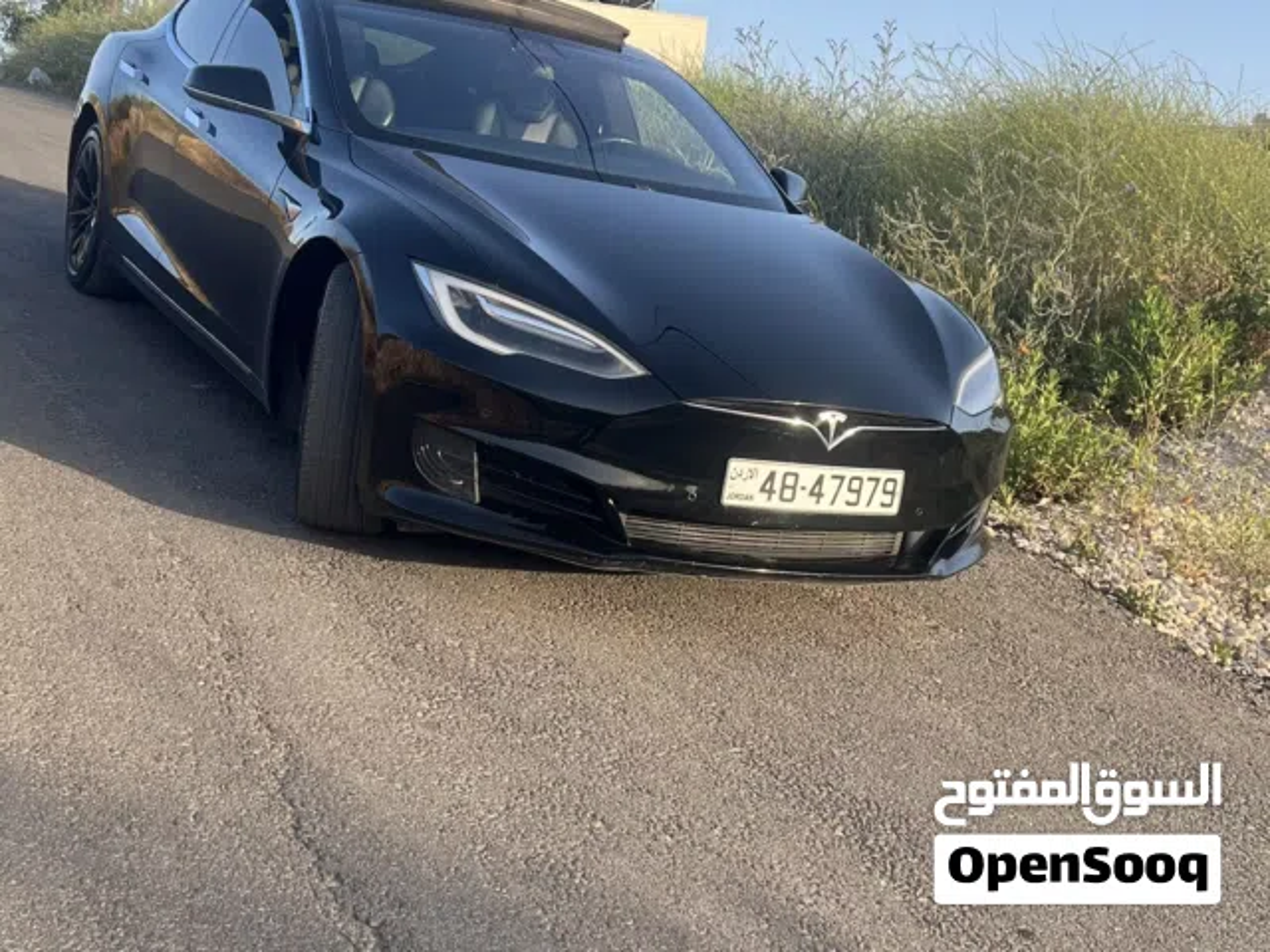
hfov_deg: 67.3
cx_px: 635
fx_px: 954
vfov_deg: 53.1
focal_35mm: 26
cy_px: 476
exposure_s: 1/1135
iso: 50
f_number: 1.5
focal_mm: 5.7
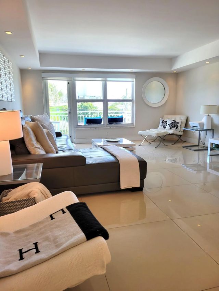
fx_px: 219
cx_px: 110
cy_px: 146
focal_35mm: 26
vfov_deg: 67.3
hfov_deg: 53.1
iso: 80
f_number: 1.8
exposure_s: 1/120
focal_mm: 5.4
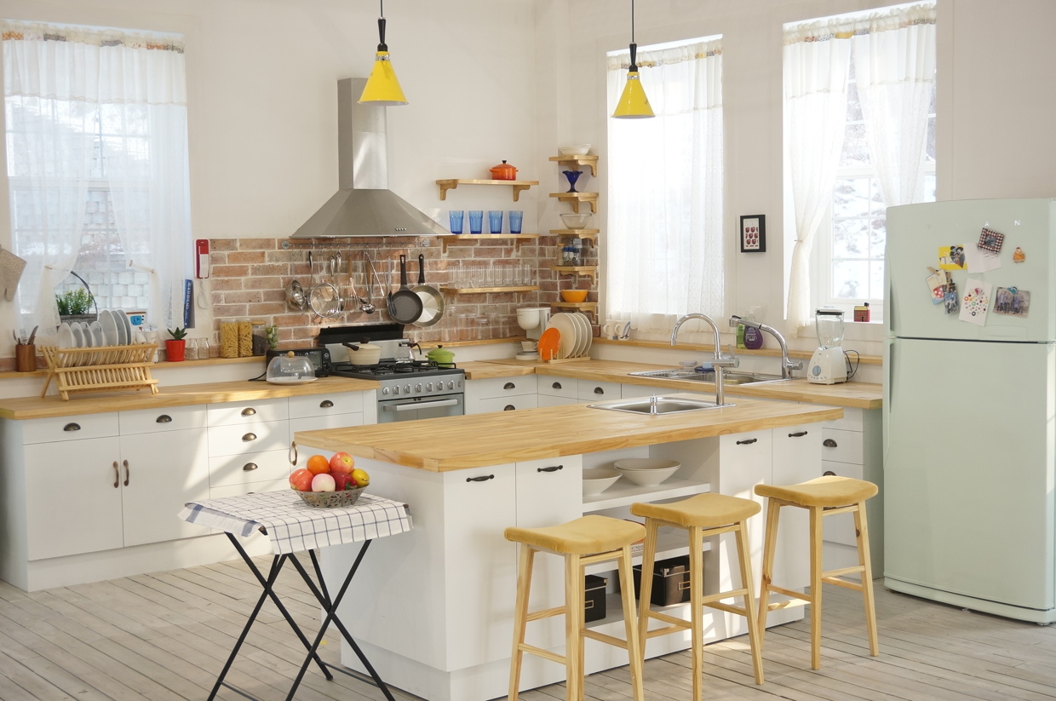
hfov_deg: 41.2
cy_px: 350
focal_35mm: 48
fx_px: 1406
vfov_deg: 28.0
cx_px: 528
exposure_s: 1/80
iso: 400
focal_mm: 32
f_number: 5
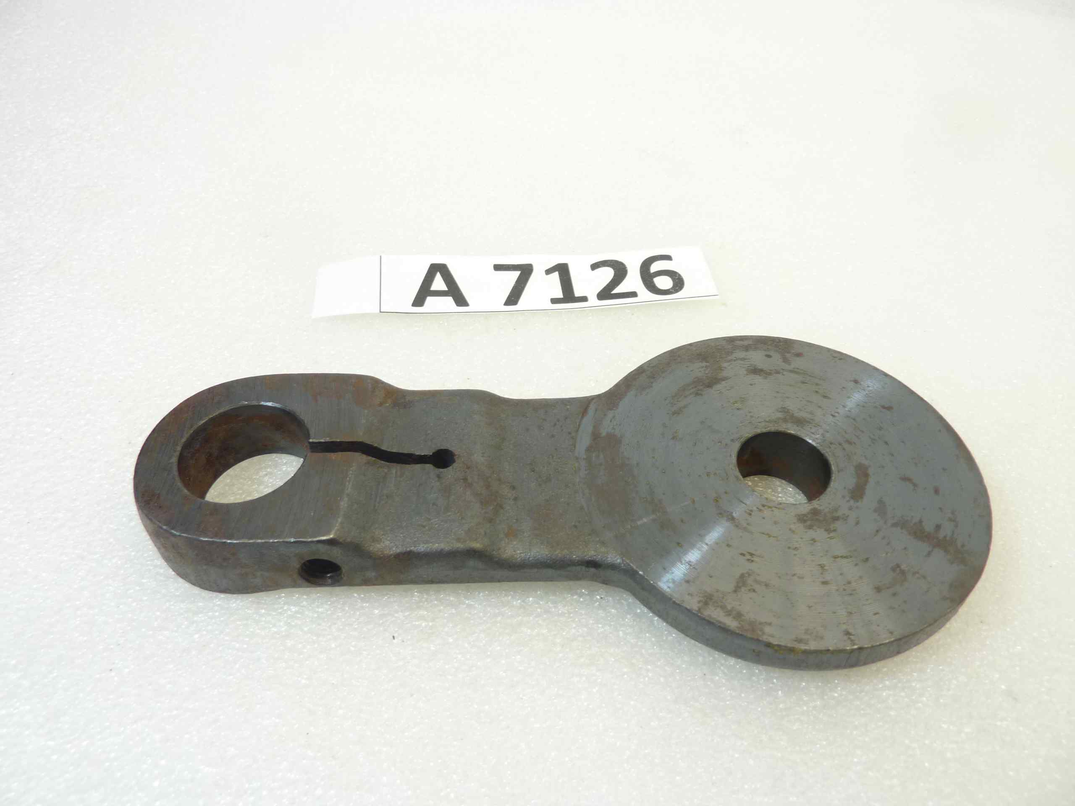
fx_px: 776
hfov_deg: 69.4
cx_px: 538
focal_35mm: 25
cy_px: 403
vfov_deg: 54.9
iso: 80
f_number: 3.3
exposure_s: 1/25
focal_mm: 4.1
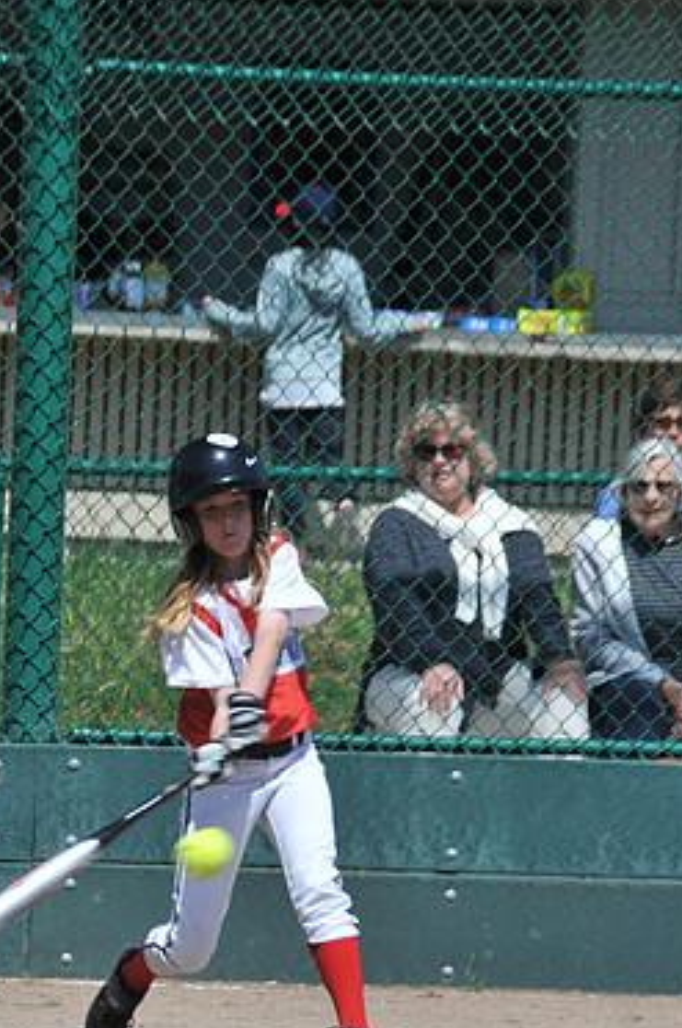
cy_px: 694
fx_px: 13335
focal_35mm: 468
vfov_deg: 4.4
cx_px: 233
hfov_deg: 2.9
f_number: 8
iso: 200
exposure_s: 1/250
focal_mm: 200
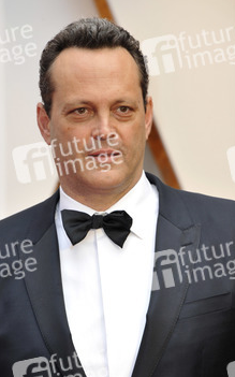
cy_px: 212
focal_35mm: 349
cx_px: 99
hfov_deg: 3.8
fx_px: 3581
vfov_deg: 6.0
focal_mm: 300
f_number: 7.1
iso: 1000
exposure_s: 1/250
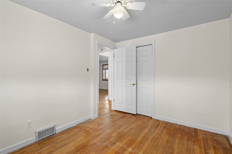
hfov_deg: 96.7
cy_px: 77
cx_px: 116
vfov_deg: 73.7
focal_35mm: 16
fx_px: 103
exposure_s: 1.6
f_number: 8
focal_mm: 16
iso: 320
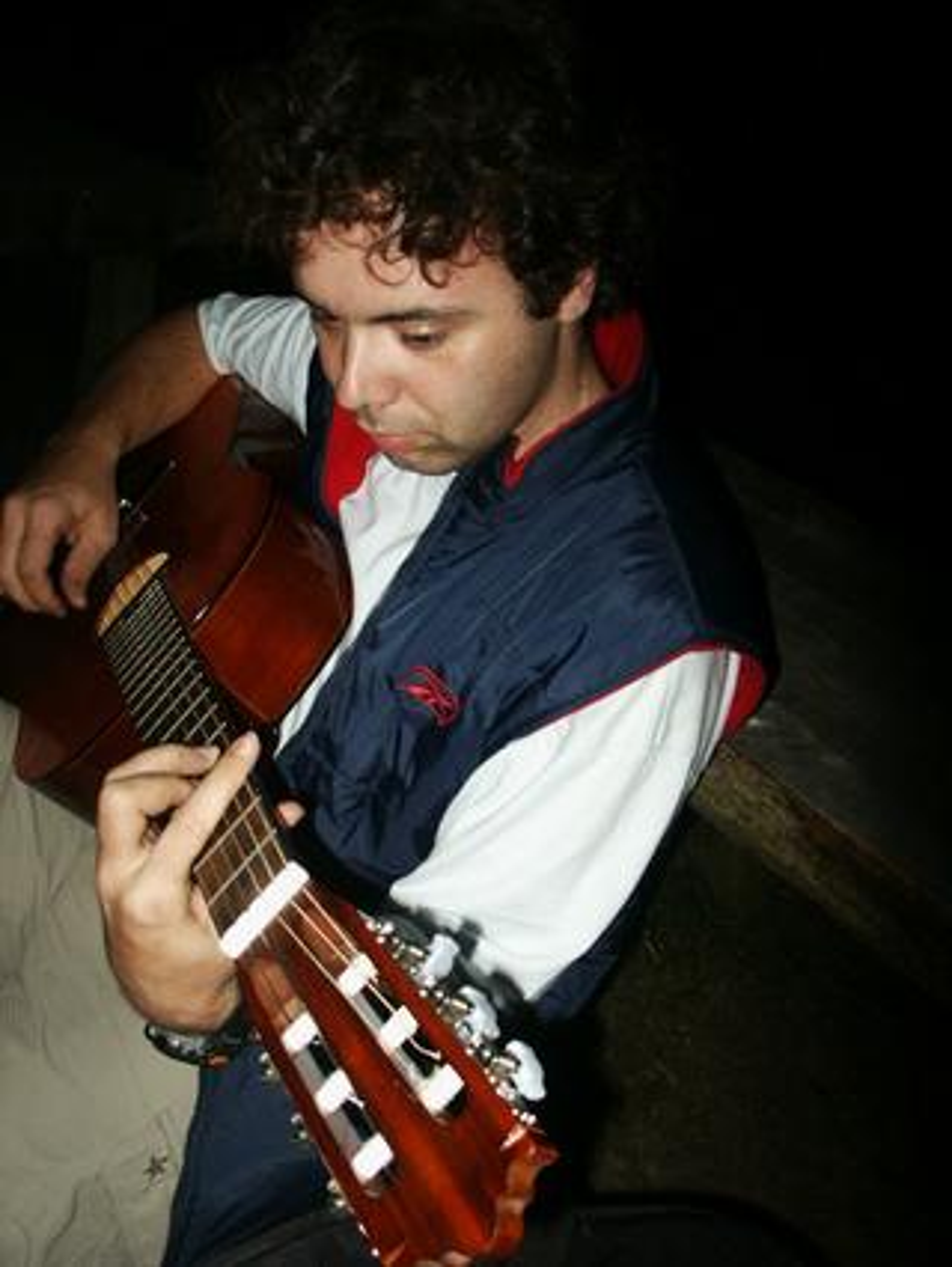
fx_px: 1282
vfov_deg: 52.6
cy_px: 634
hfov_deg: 40.7
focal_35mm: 35
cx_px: 476
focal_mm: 7.18
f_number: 3
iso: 200
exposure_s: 1/45
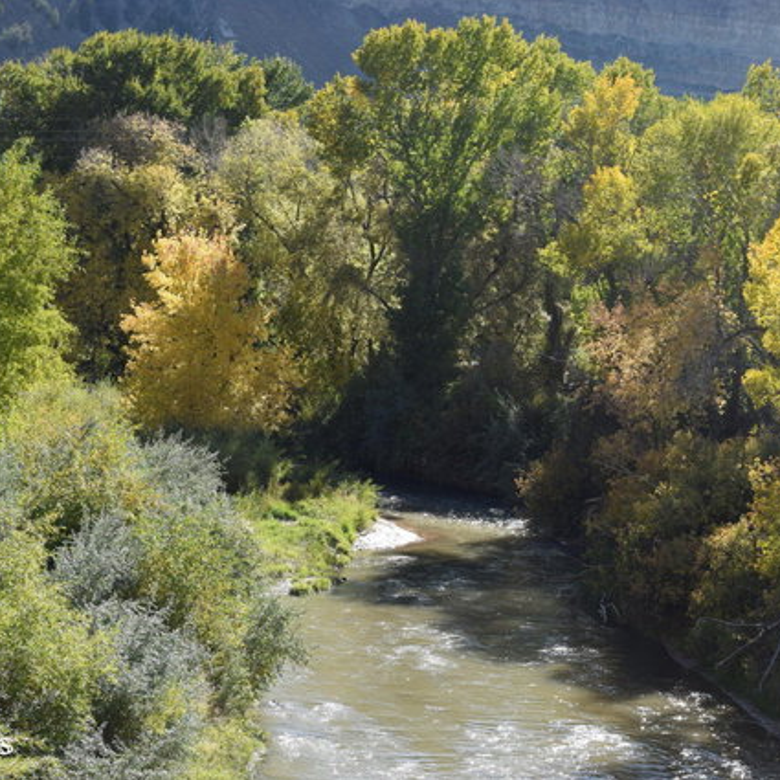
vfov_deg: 16.5
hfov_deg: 16.5
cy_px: 390
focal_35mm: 106
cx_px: 453
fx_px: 2693
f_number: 8
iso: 220
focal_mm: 55
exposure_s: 1/250
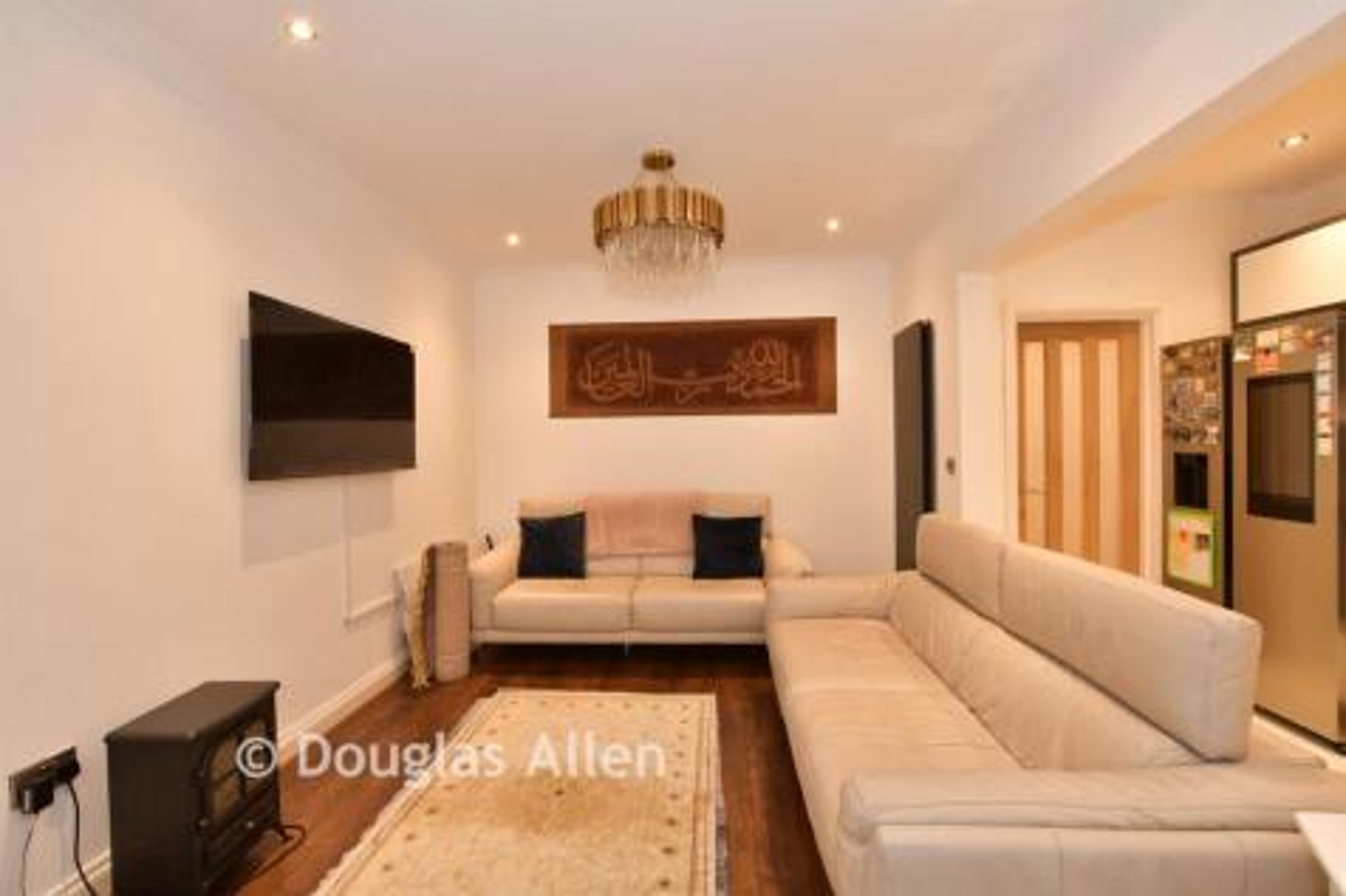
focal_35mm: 15
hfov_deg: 100.4
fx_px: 561
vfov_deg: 77.3
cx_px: 673
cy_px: 448
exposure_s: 1/2
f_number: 8
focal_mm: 10
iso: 125
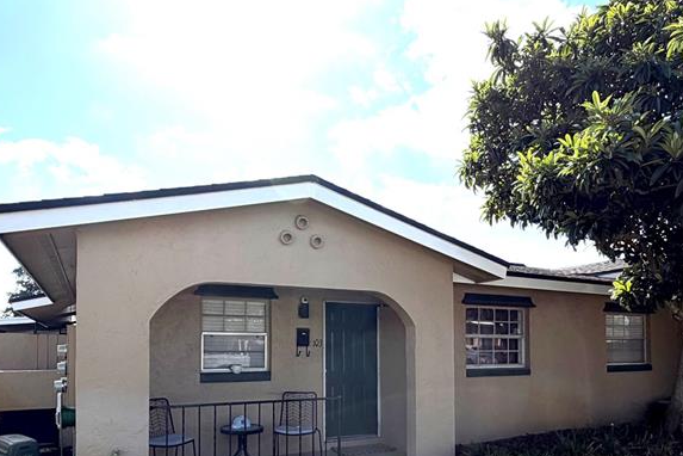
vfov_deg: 47.8
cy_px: 339
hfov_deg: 69.4
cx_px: 347
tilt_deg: +0.9
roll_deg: +0.8
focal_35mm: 26
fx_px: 493
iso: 25
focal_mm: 2.22
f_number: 2.2
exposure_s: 1/970
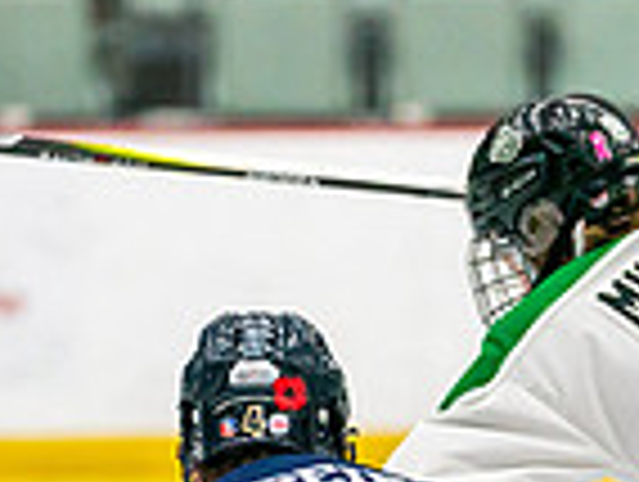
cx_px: 288
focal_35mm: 689
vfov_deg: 2.2
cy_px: 818
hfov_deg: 2.9
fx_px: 12740
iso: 3200
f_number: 2.8
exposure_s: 1/1250
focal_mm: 176
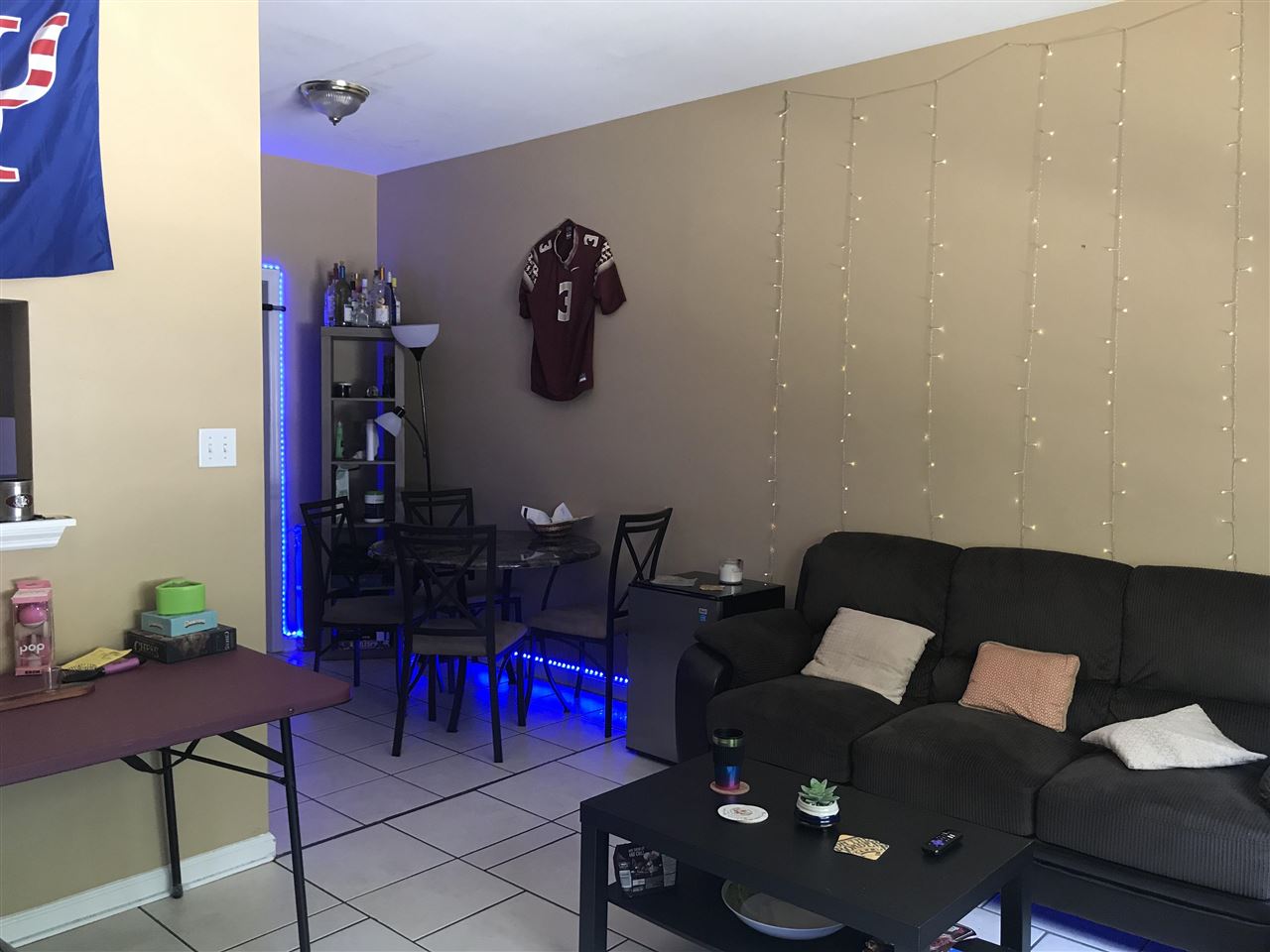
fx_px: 1027
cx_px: 635
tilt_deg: -3.8
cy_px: 476
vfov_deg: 49.7
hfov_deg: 63.4
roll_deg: -0.3
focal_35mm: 28
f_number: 1.8
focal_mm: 3.99
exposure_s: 1/15
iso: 40
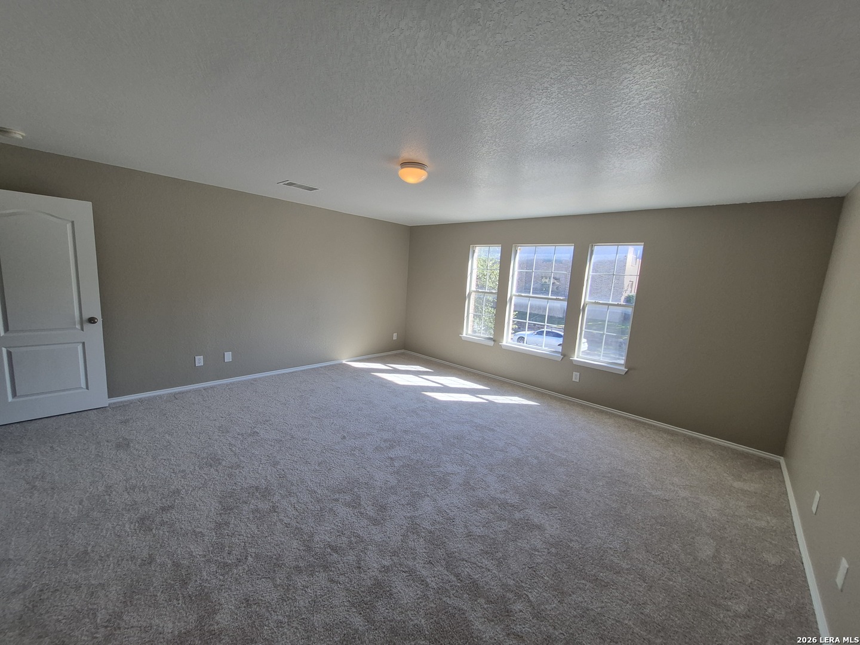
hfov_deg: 106.2
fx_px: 323
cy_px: 322
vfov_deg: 89.9
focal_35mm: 13
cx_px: 430
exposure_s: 1/120
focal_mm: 1.74
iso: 50
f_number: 2.2
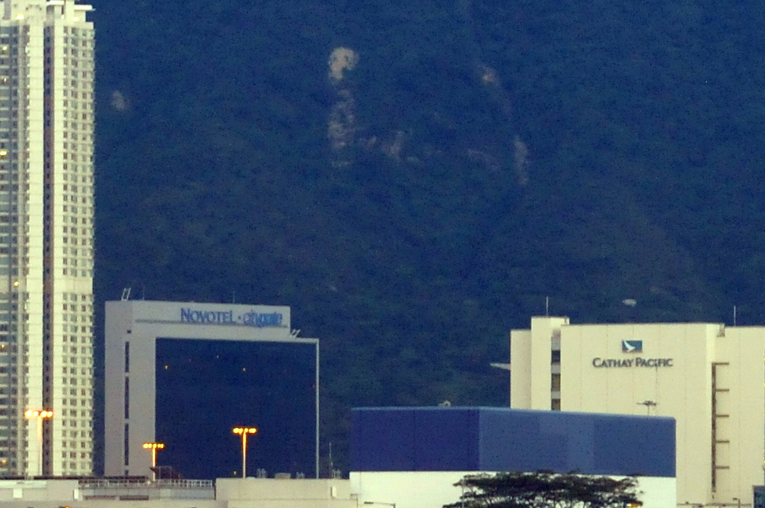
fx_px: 8680
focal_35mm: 409
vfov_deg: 3.4
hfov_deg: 5.0
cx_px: 1088
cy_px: 255
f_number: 4
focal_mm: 70
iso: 800
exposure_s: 1/60
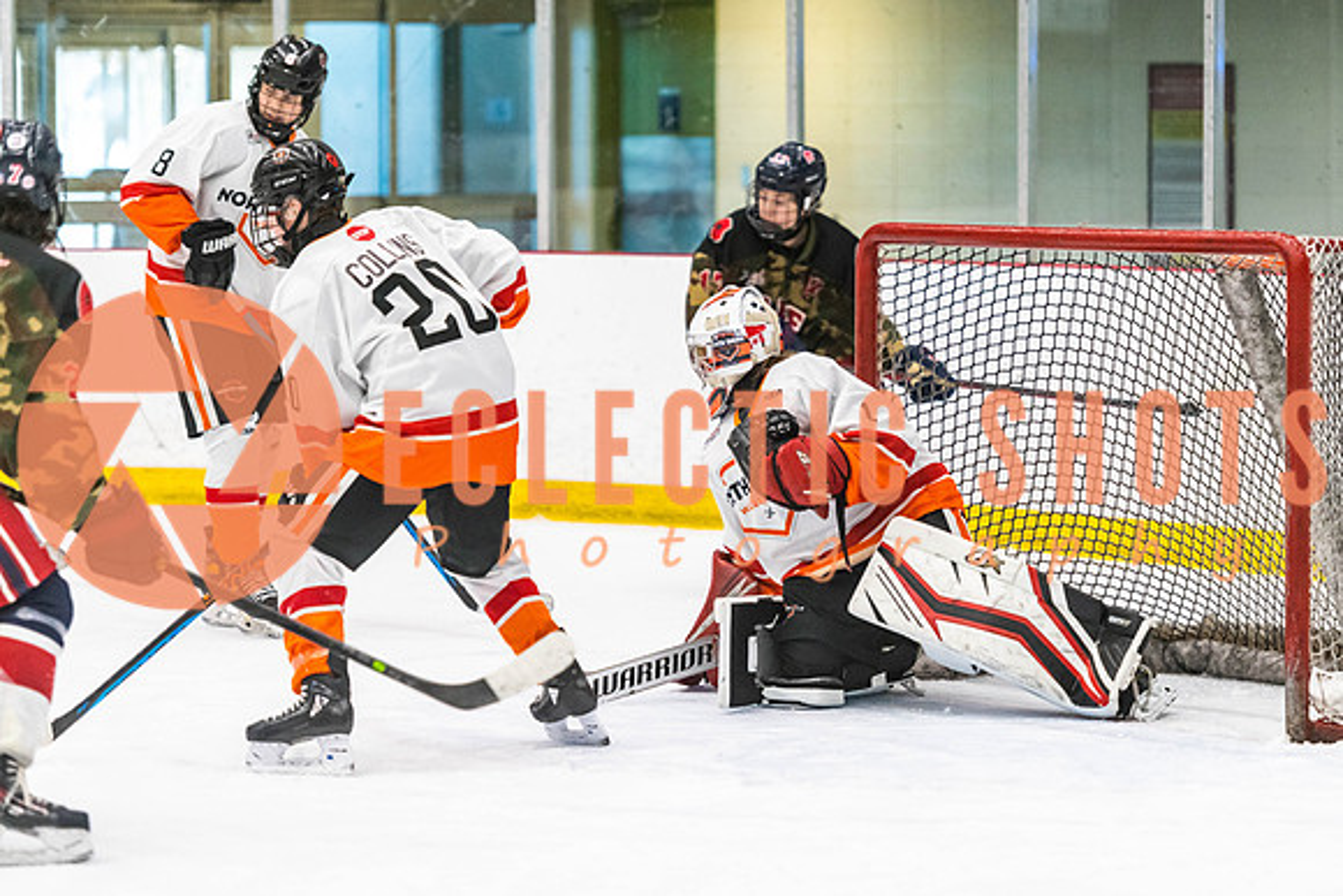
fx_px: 6148
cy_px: 473
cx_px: 808
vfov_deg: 8.3
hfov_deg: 12.5
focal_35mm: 165
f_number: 2.8
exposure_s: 1/640
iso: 2000
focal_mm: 135
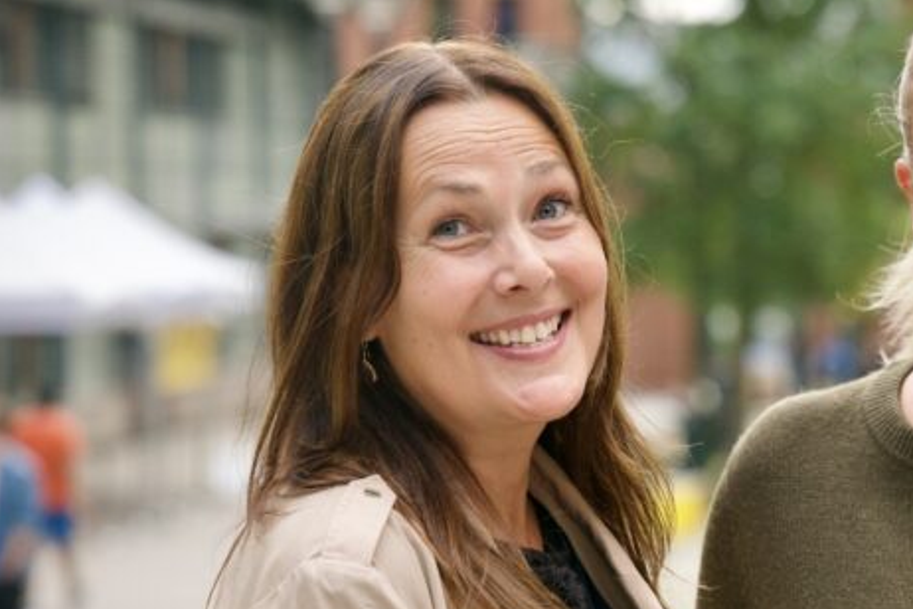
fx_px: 3931
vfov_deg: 8.8
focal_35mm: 155
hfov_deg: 13.2
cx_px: 739
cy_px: 483
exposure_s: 1/125
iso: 2000
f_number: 2.8
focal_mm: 70
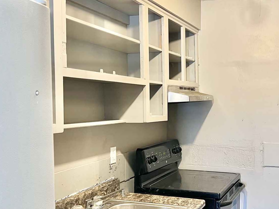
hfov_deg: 39.8
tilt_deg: -3.6
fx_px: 379
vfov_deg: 30.8
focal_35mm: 47
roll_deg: +0.3
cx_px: 194
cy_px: 116
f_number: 1.5
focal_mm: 5.7
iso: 100
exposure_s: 1/60
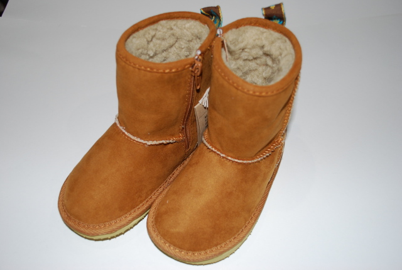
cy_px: 135
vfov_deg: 37.0
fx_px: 403
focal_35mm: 36
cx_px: 201
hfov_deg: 53.1
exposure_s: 1/60
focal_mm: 24
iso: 200
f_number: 4.2
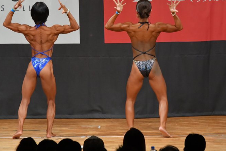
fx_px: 2084
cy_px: 72
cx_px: 107
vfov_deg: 4.1
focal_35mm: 332
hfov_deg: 6.2
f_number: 5.6
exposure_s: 1/400
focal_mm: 190
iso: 7200
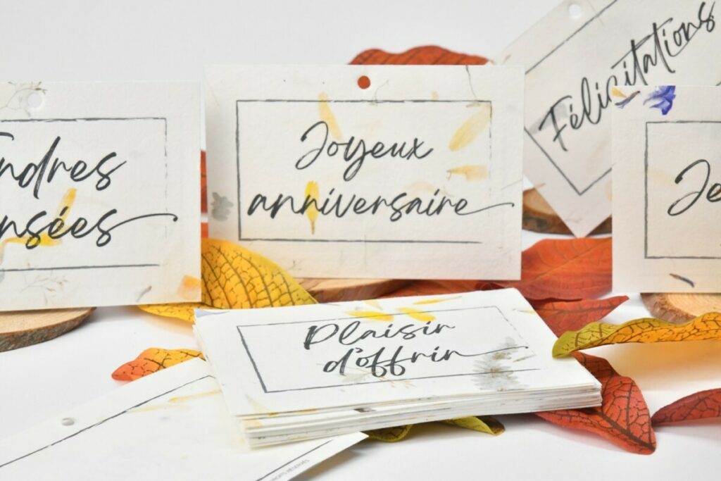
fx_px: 2103
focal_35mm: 105
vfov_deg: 13.0
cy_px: 240
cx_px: 360
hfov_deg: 19.5
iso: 2500
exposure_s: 1/100
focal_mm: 70
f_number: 16
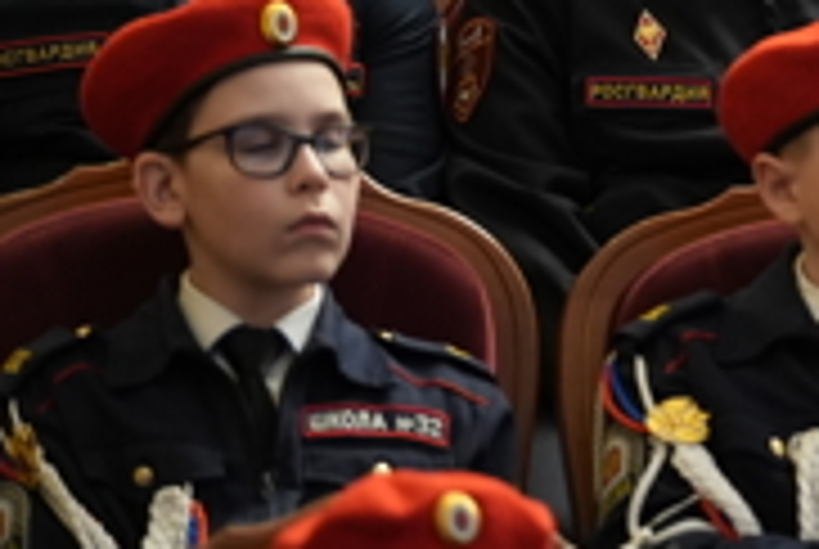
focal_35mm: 367
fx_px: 8359
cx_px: 1390
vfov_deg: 3.8
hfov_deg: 5.5
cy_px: -68
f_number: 2.8
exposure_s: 1/80
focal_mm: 89.2
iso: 2000
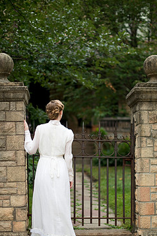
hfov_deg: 21.6
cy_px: 147
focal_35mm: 63
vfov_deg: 31.8
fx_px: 412
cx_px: 81
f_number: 1.4
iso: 200
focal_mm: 50
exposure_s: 1/1000
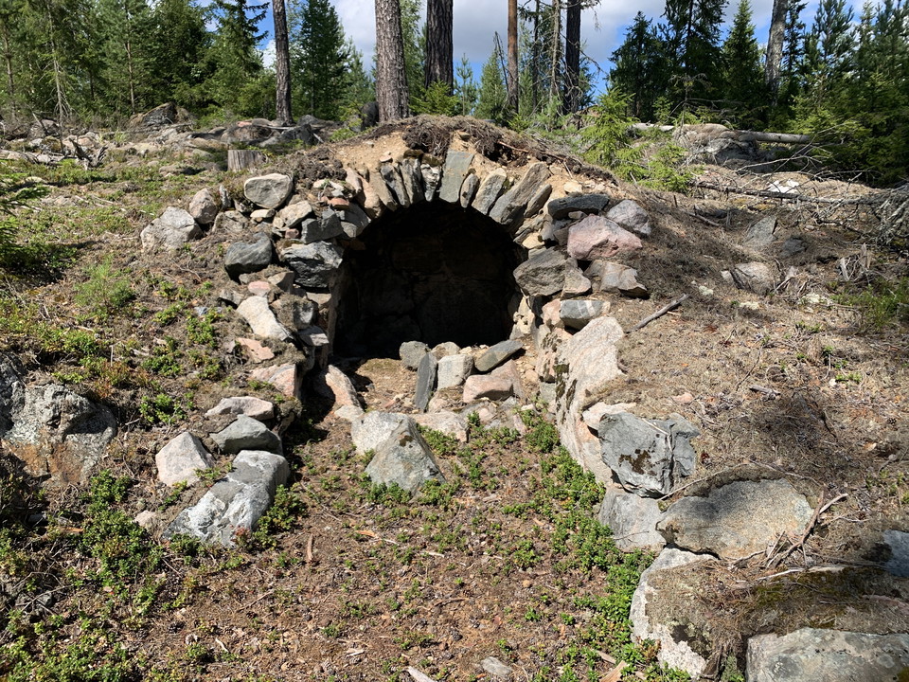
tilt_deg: -10.7
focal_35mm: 26
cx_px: 454
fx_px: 683
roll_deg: -0.1
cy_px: 341
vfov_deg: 53.1
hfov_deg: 67.3
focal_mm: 4.25
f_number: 1.8
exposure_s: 1/1560
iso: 25
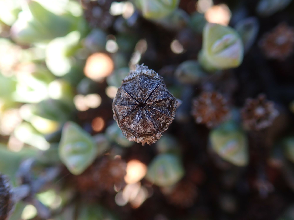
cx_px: 147
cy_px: 110
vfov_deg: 40.7
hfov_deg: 52.6
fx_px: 297
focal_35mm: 35
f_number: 2.6
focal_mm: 6.42
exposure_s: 1/125
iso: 160
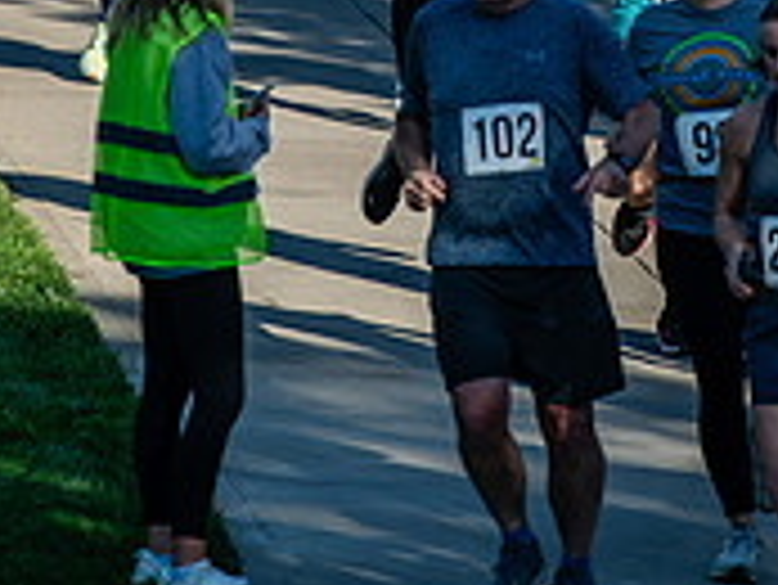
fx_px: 14507
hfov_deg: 3.1
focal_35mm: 645
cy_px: -88
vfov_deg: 2.3
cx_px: 549
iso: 80
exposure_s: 1/500
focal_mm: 200
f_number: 4
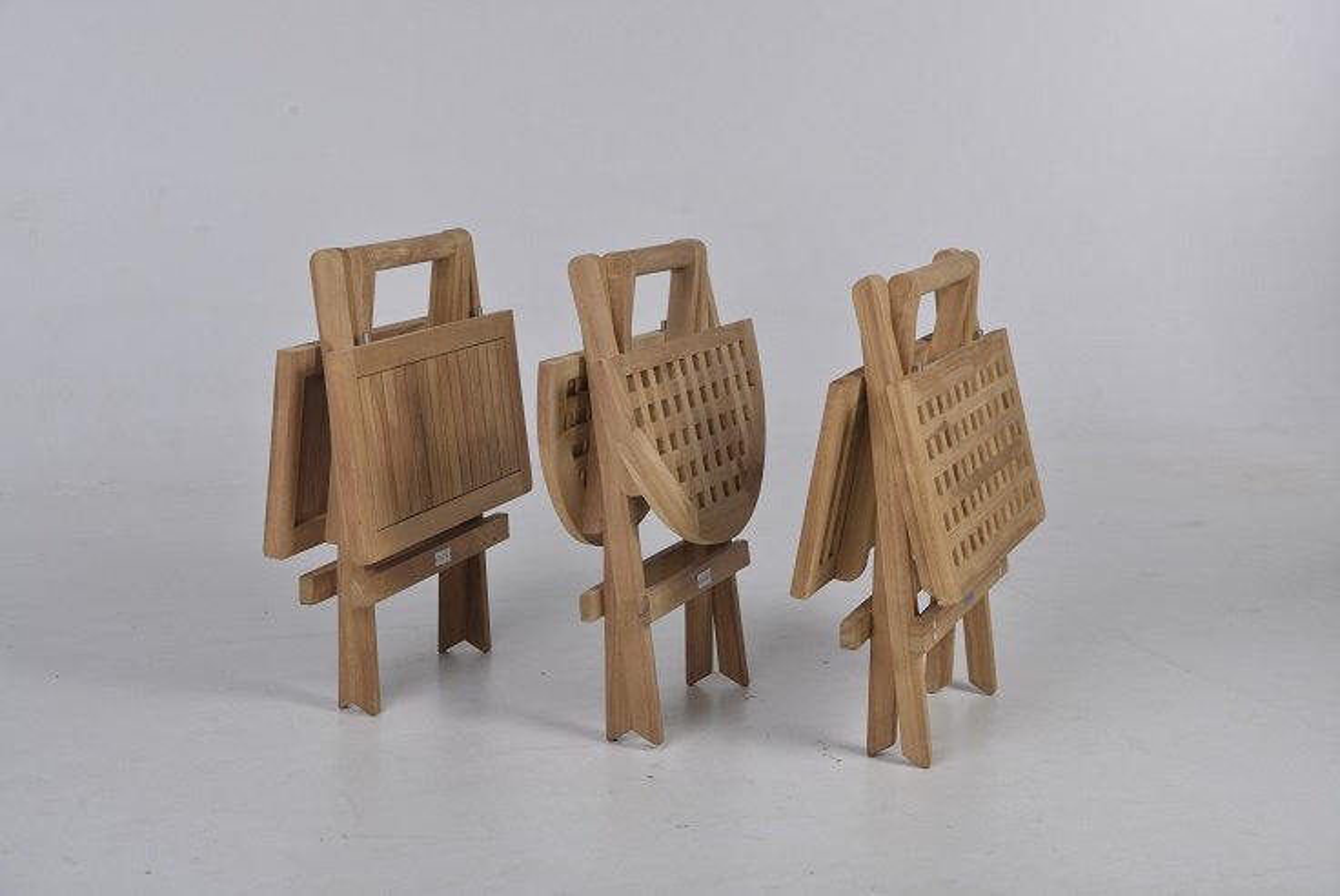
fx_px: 2421
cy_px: 448
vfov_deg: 21.0
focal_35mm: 65
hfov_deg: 30.9
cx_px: 670
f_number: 10
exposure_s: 1/125
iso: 100
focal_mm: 65
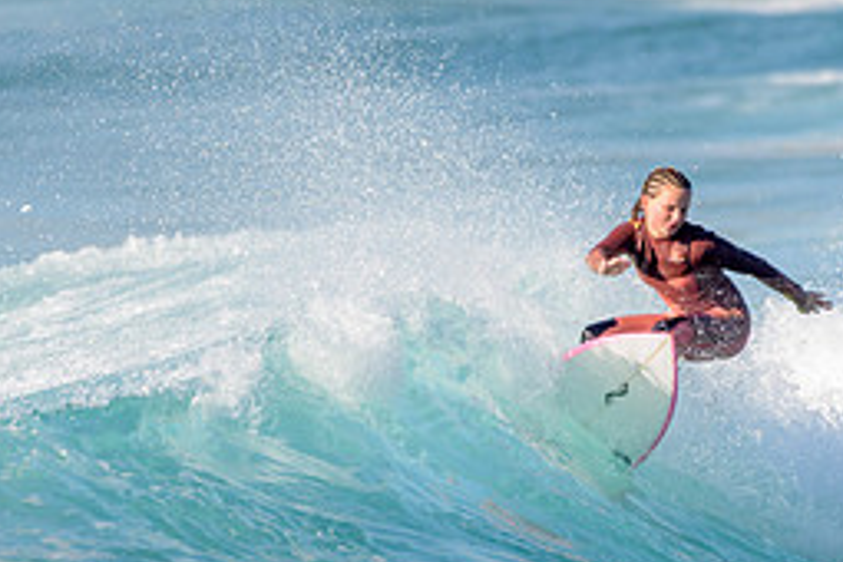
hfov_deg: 1.5
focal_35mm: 1394
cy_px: 448
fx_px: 32640
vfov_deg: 1.0
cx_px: 493
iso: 360
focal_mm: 500
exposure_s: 1/2000
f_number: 5.6
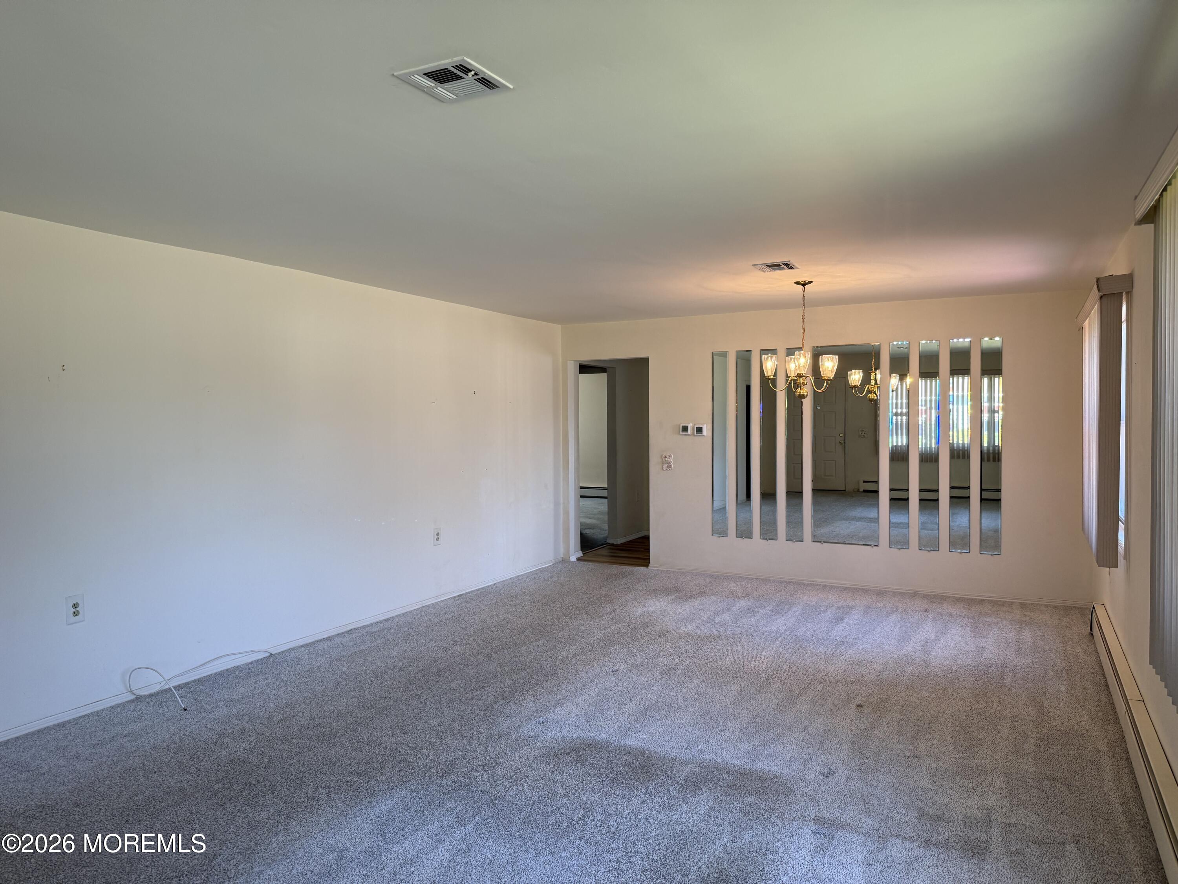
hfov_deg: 71.6
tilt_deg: -1.1
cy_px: 442
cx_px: 589
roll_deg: +0.3
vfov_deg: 56.8
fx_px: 817
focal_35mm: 24
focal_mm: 6.76
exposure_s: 1/176
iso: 125
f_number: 1.78
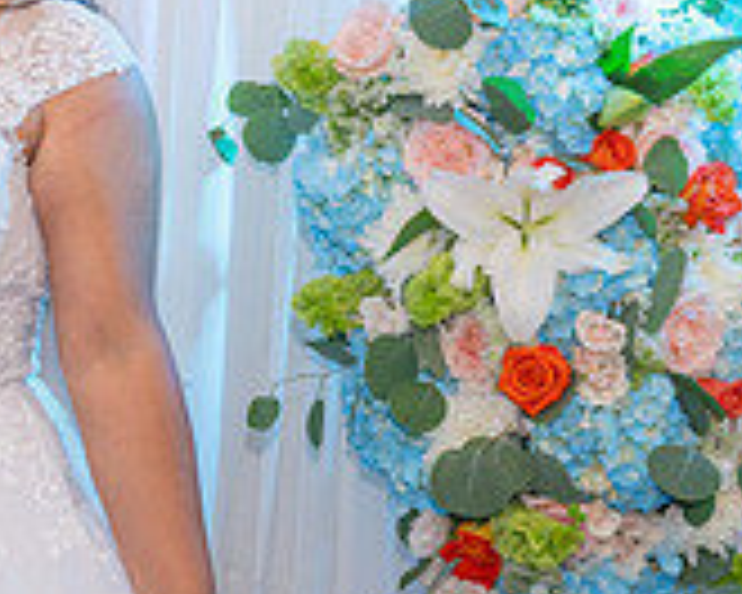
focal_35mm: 145
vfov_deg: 10.6
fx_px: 3184
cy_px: 268
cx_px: -477
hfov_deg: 12.4
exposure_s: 1/200
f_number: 4.5
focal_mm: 44
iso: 1000
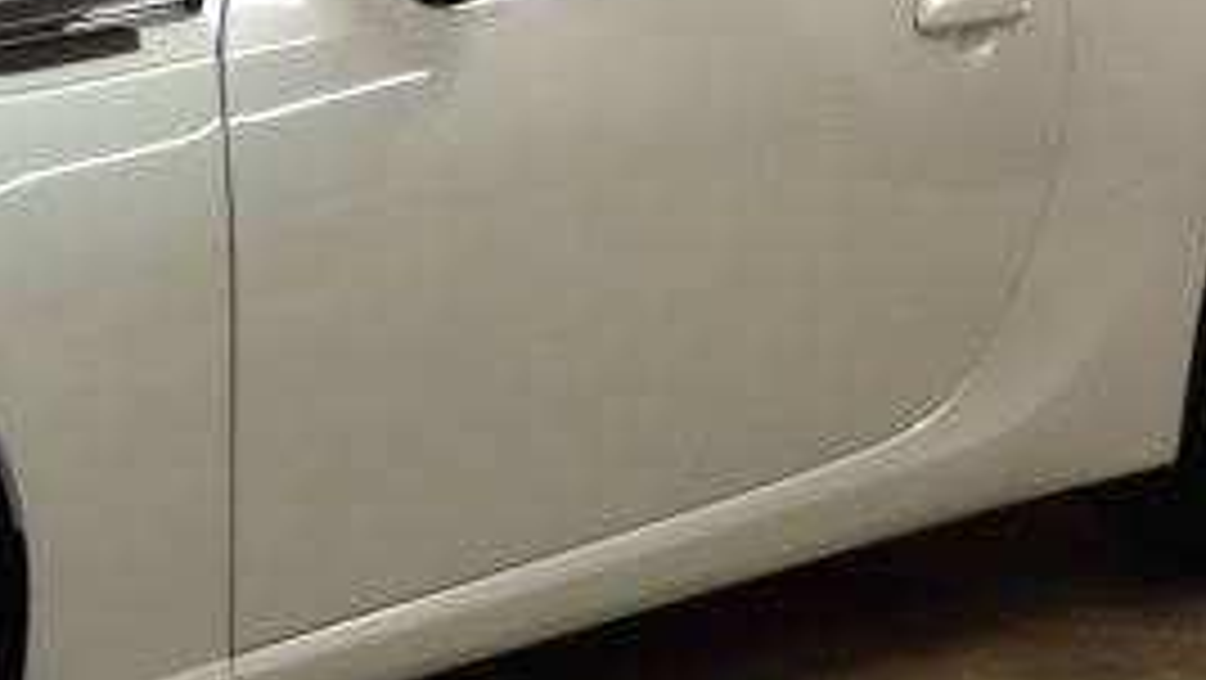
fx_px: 3647
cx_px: -225
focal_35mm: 114
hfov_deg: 17.9
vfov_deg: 10.6
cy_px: 270
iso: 160
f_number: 2.4
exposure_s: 1/20
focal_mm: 4.3
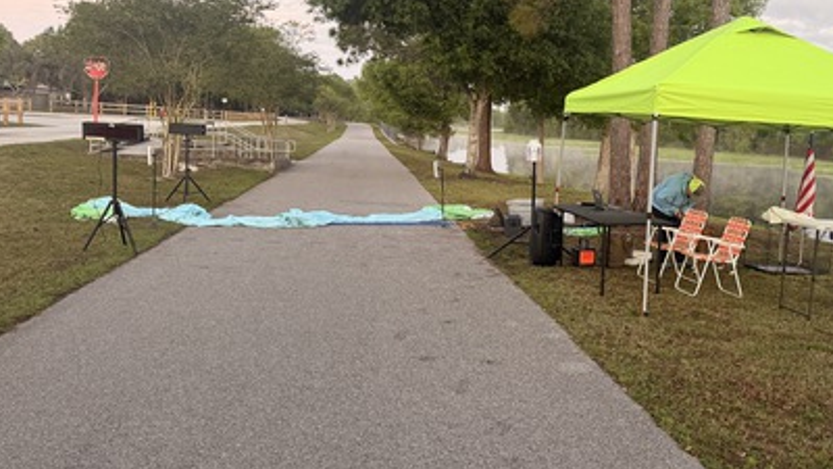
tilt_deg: -8.3
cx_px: 539
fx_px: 795
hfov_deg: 54.4
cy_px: 214
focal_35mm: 36
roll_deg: -2.9
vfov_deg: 32.8
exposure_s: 1/82
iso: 200
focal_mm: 6.76
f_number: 1.78
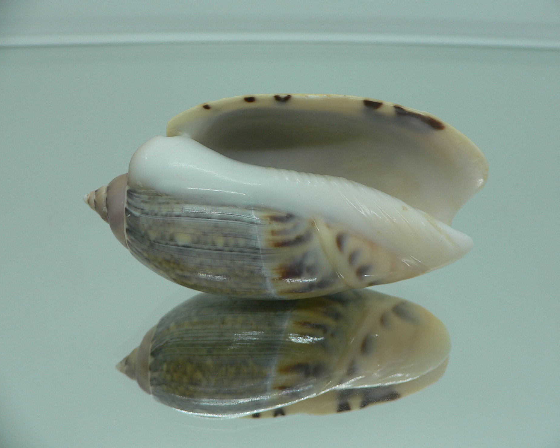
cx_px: 290
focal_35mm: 37
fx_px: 613
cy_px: 223
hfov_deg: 49.1
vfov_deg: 40.1
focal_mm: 4.6
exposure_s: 1/60
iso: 80
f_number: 2.8
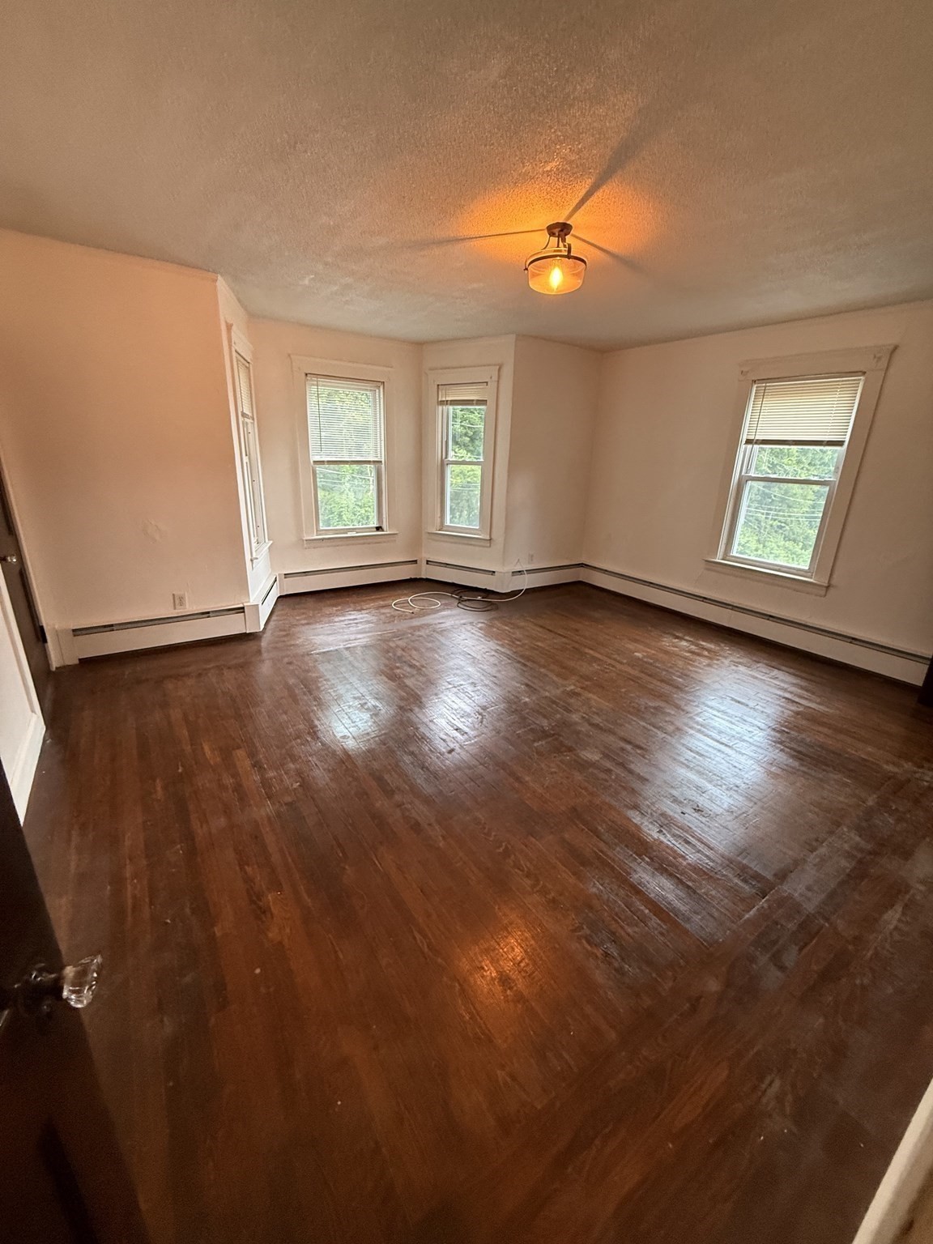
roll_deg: -2.7
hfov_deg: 85.7
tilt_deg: -17.2
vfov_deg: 102.1
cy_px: 622
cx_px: 466
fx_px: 503
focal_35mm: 14
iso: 400
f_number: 2.2
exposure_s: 1/60
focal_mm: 2.22
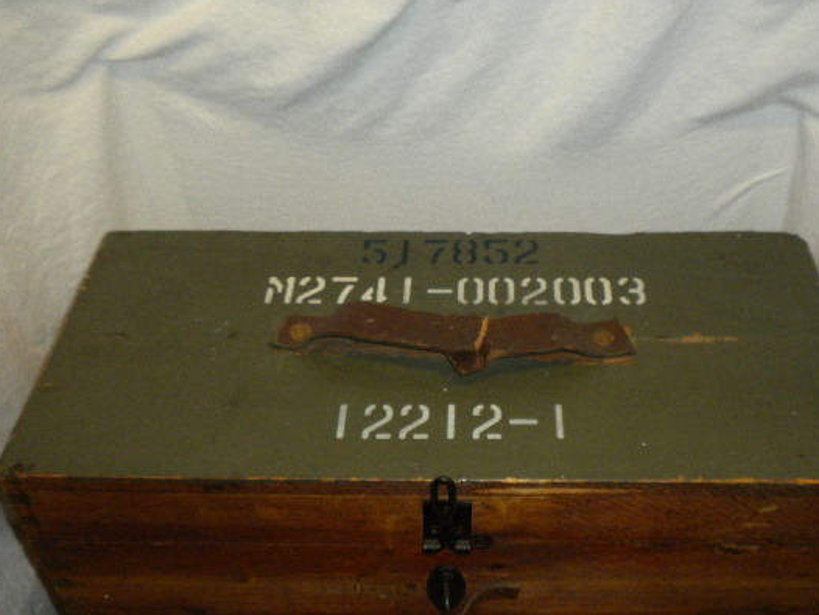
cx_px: 476
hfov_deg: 41.9
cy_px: 330
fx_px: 1065
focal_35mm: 45
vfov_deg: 32.2
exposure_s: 1/30
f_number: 3.5
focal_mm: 6.6
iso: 200
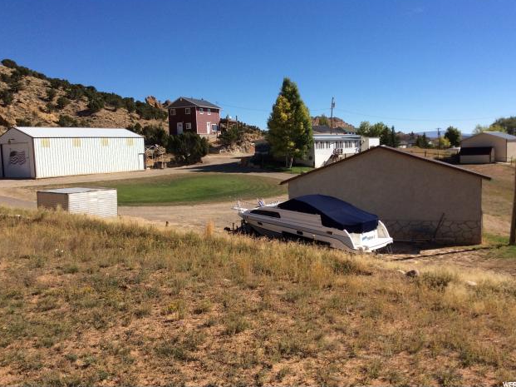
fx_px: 492
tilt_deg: -5.9
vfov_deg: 42.9
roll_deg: +3.5
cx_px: 263
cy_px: 188
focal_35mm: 33
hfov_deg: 55.4
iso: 32
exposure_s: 1/1733
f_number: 2.4
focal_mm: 3.3
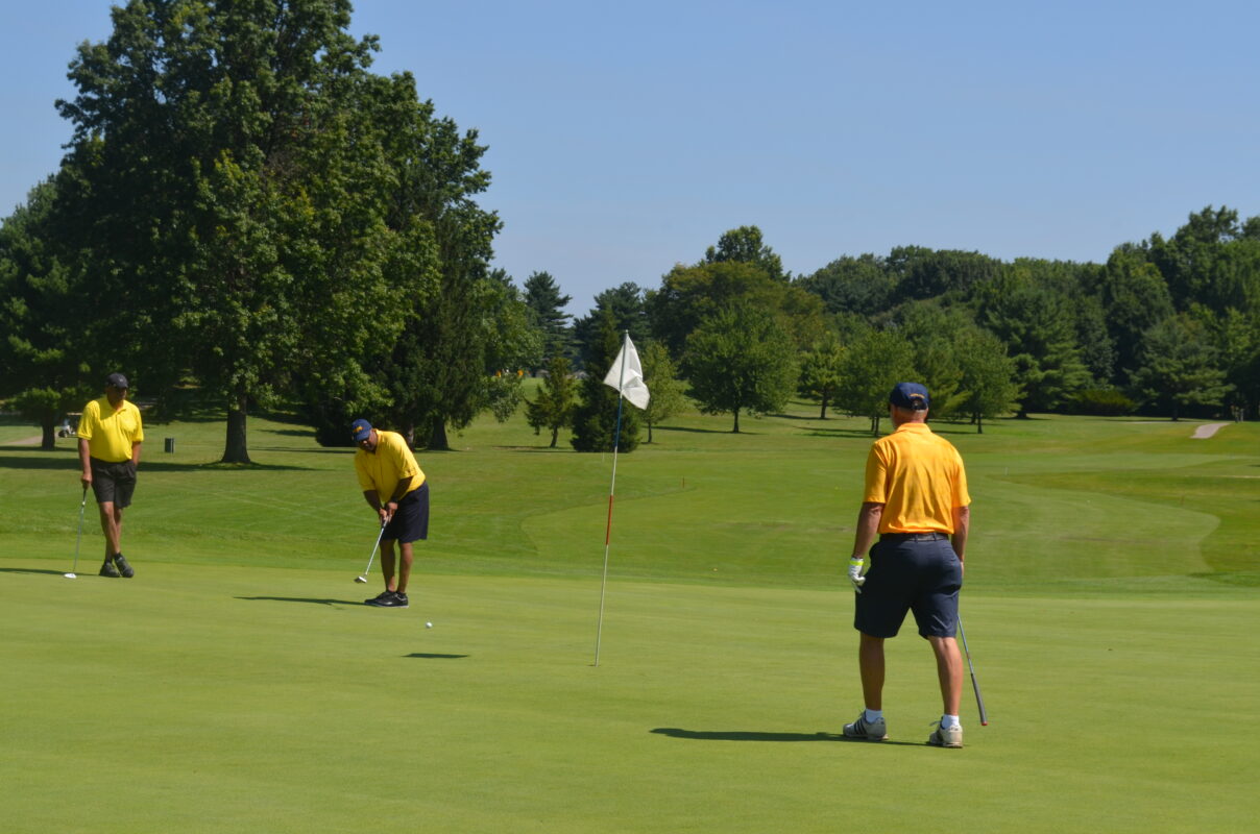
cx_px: 630
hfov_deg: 24.7
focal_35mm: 82
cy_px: 417
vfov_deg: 16.5
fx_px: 2881
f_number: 8
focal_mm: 55
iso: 200
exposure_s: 1/250
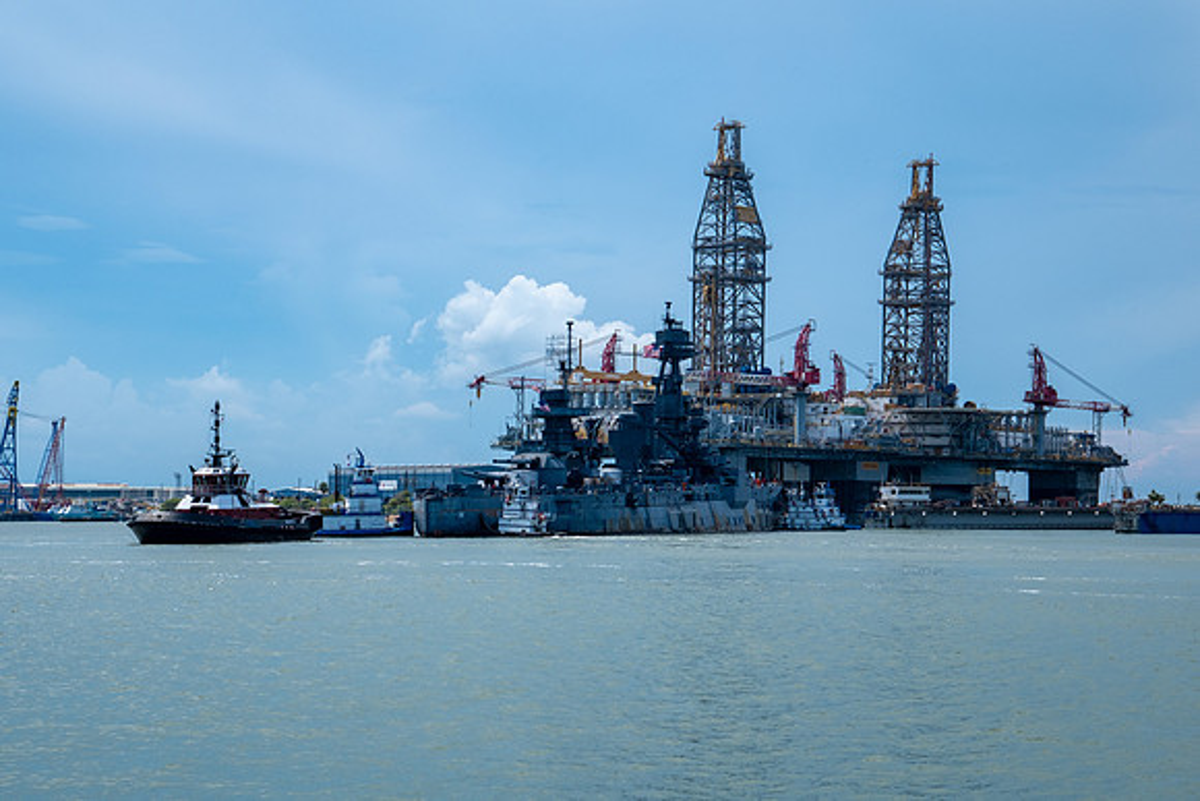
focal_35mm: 70
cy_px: 400
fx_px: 2334
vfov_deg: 19.5
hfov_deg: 28.8
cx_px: 600
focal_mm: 46.6
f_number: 11
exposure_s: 1/320
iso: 160
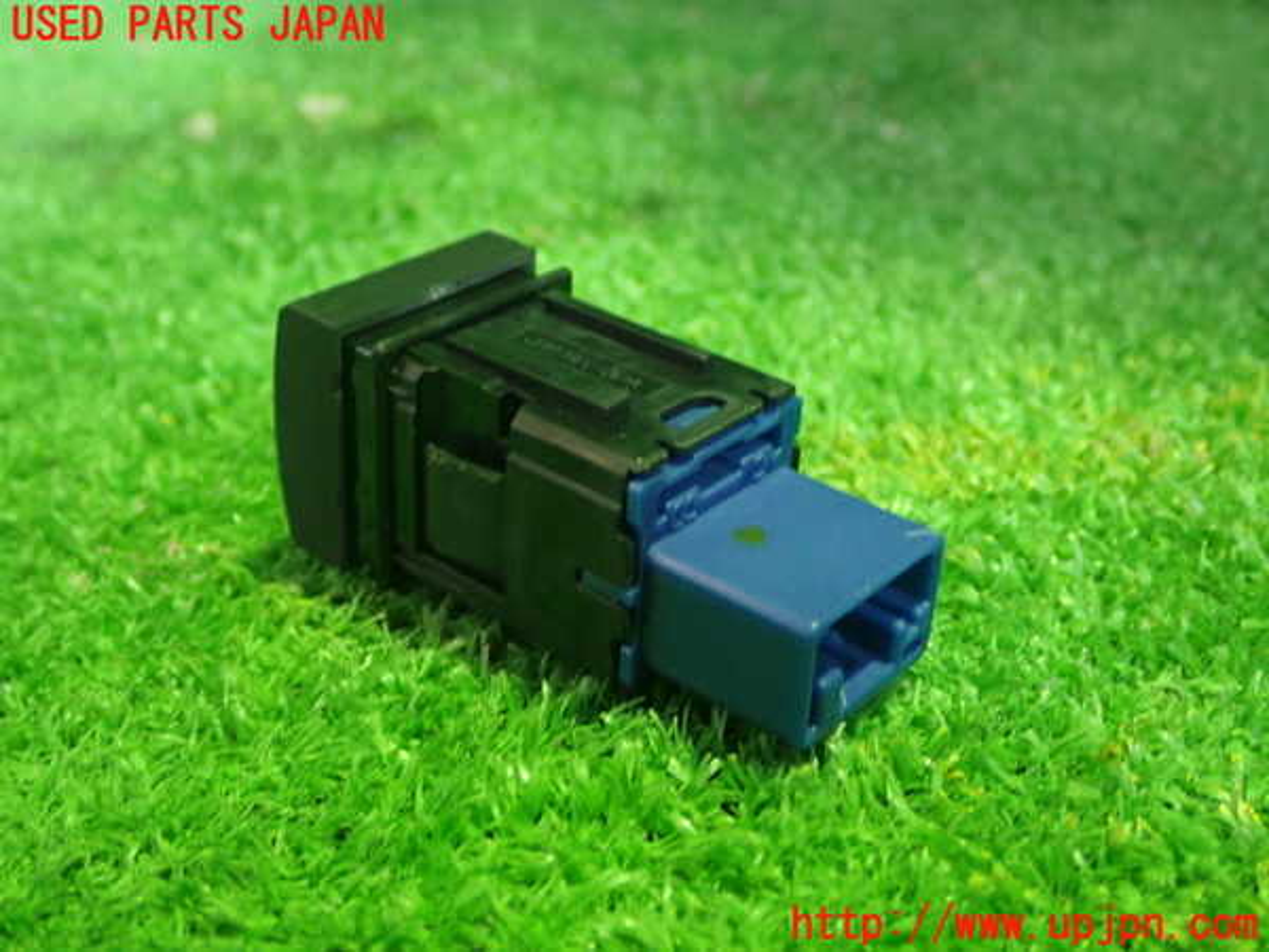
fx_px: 1723
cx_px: 634
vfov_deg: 30.9
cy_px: 476
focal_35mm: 47
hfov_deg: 40.4
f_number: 3.1
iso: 800
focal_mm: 8.4
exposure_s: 1/13
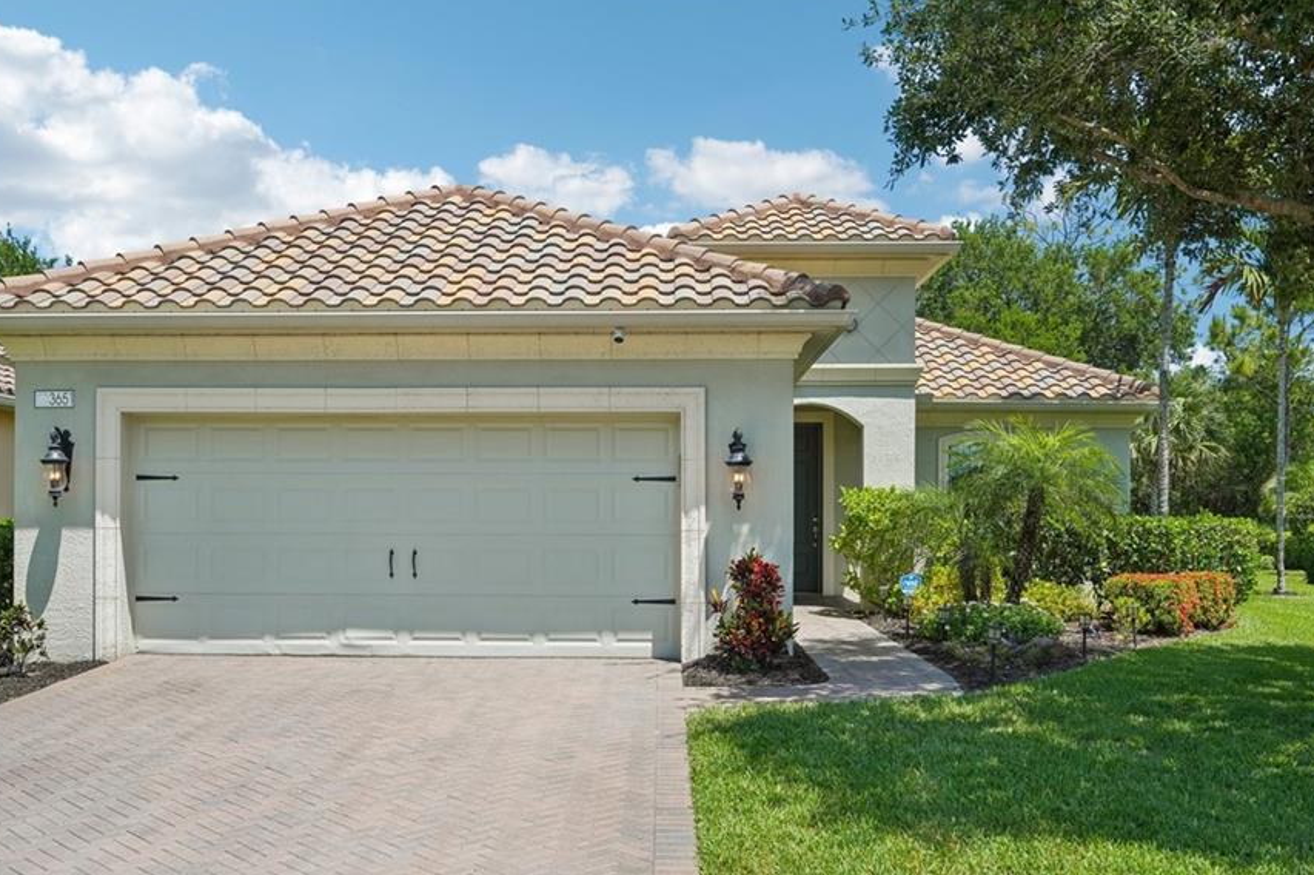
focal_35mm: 36
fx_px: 1313
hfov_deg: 53.1
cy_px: 512
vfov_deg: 36.7
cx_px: 595
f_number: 8
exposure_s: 1/1000
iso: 400
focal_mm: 30
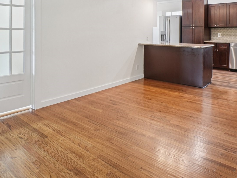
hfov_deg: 65.1
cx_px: 134
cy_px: 37
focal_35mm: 27
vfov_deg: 48.6
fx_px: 185
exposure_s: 1/15
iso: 400
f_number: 8
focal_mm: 10
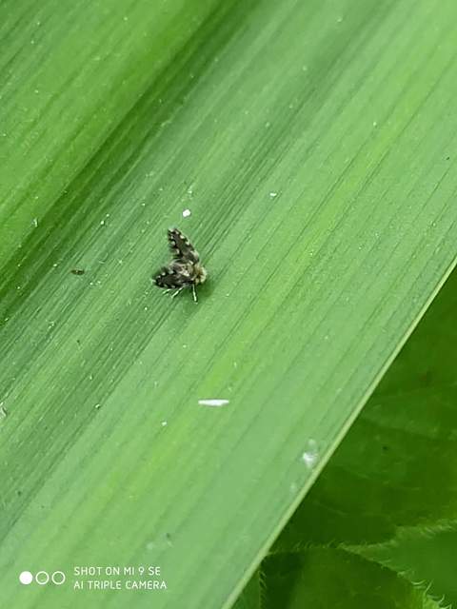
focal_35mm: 26
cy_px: 304
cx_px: 228
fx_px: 458
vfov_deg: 67.3
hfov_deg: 53.1
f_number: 1.75
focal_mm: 4.77
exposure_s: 1/120
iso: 418
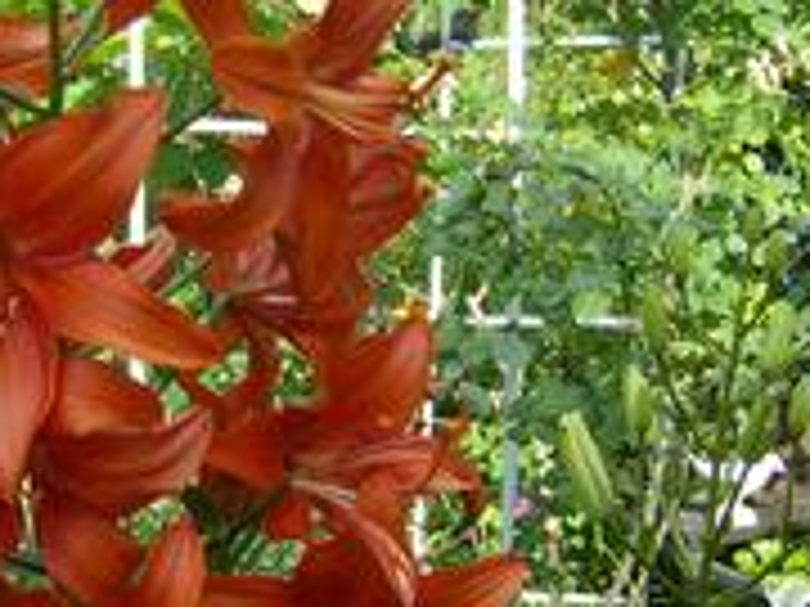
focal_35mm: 88
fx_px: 2059
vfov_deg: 16.8
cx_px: 50
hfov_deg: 21.6
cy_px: 310
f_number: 4.7
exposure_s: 1/244
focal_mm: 6
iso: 100
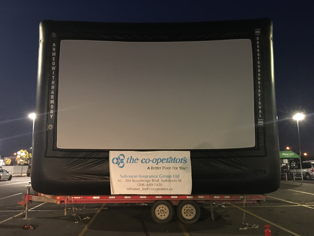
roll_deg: -0.4
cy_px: 118
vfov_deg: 48.2
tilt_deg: +10.0
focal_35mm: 29
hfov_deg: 61.7
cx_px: 157
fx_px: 263
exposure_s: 1/4
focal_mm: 4.15
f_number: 2.2
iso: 100
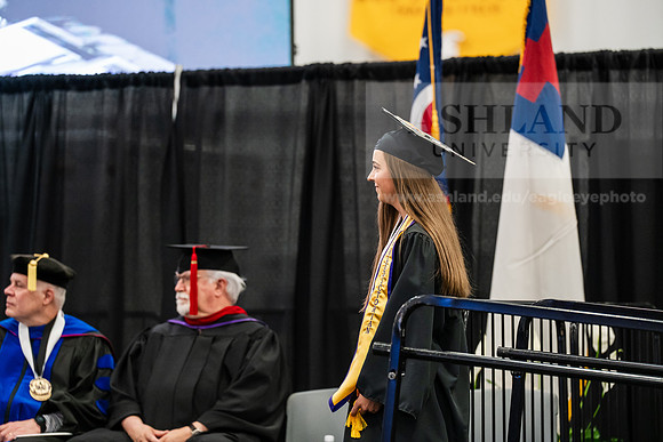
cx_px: 332
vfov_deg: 6.9
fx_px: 3684
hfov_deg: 10.3
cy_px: 221
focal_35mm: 200
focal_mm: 200
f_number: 4
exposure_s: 1/200
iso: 4000
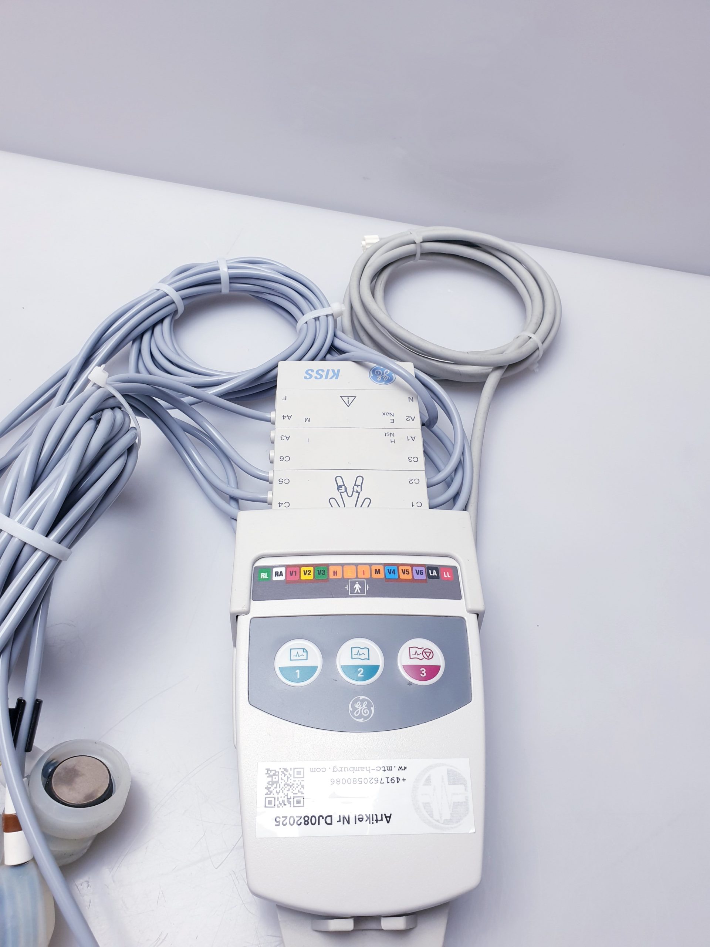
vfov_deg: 67.3
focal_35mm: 26
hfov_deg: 53.1
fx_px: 711
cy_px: 474
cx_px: 355
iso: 80
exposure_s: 1/100
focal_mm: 4.3
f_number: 2.4
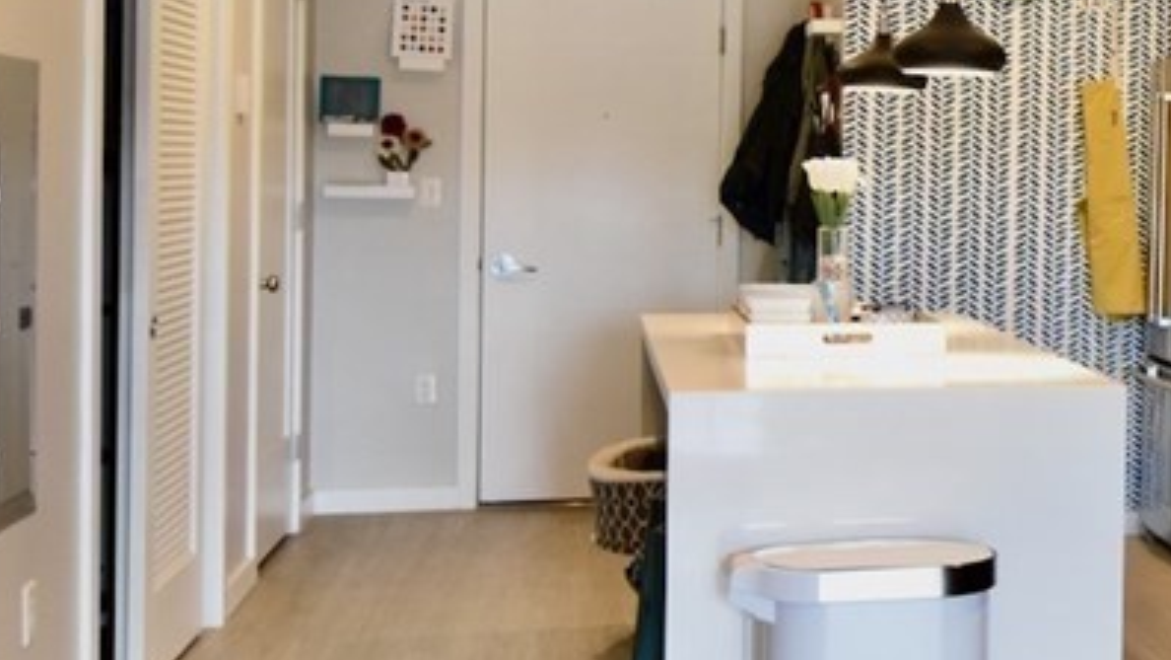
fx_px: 2019
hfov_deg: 28.0
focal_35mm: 65
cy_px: 215
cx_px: 1425
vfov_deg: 18.5
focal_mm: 16
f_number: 4
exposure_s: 1/60
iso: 1100
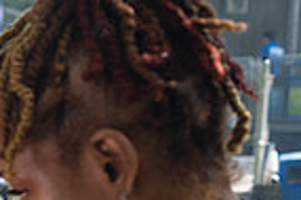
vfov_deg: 9.4
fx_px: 1186
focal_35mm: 142
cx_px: -303
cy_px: 306
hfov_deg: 12.7
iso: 400
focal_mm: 35
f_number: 3.5
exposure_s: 1/640
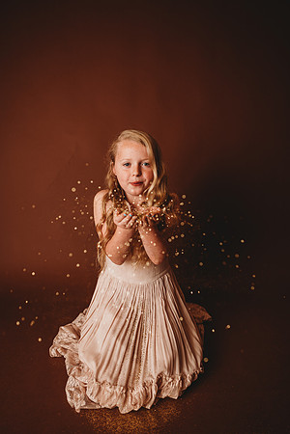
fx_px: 290
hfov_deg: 53.1
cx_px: 145
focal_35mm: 24
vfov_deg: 73.7
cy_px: 217
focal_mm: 24
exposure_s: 1/160
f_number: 2.5
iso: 100
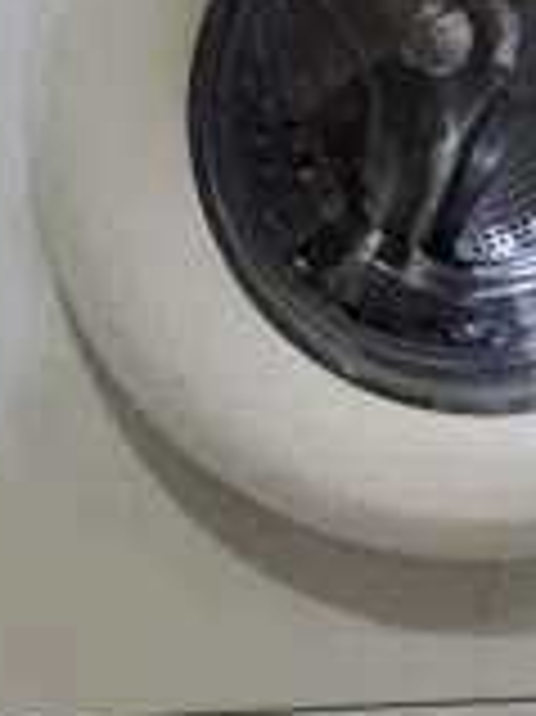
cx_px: 464
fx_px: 1302
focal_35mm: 63
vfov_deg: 29.6
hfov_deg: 22.8
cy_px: 86
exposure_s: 1/25
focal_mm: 4.65
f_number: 1.8
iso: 400
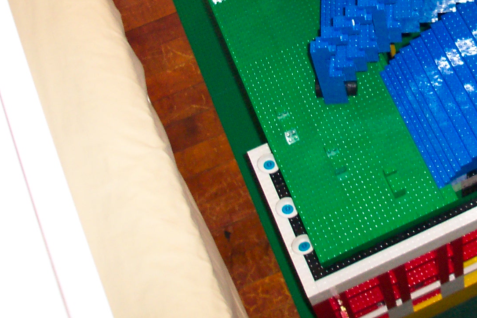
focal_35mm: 79
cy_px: -22
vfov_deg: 16.8
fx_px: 1047
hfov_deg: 24.9
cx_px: 430
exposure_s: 1/30
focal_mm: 7.5
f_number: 2.8
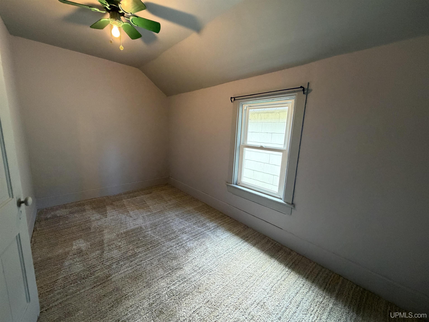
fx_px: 174
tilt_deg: -10.4
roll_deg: -1.8
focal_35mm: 14
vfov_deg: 85.7
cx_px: 214
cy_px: 161
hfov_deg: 102.1
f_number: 2.2
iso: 400
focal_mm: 2.22
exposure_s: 1/60
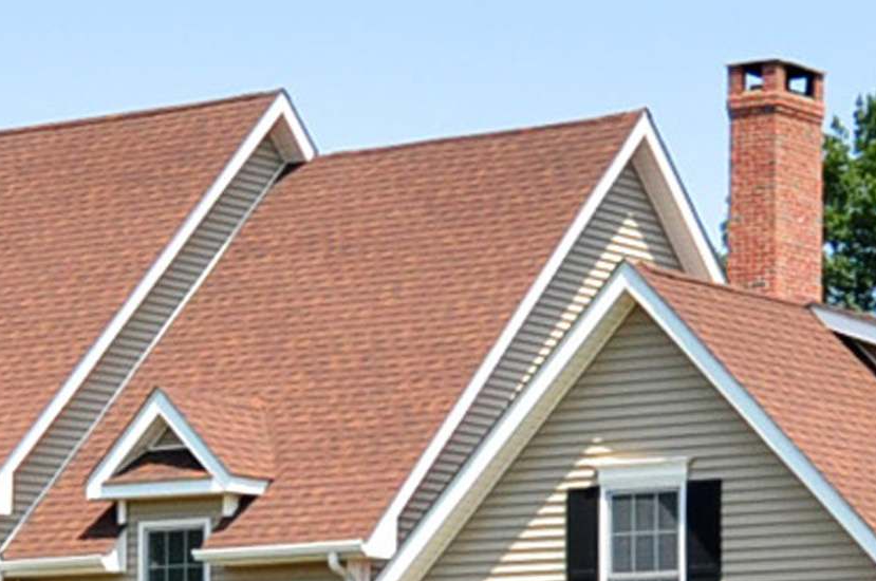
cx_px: 353
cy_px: 712
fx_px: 2551
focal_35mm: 105
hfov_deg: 19.5
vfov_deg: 12.7
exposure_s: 1/400
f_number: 8
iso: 400
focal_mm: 20
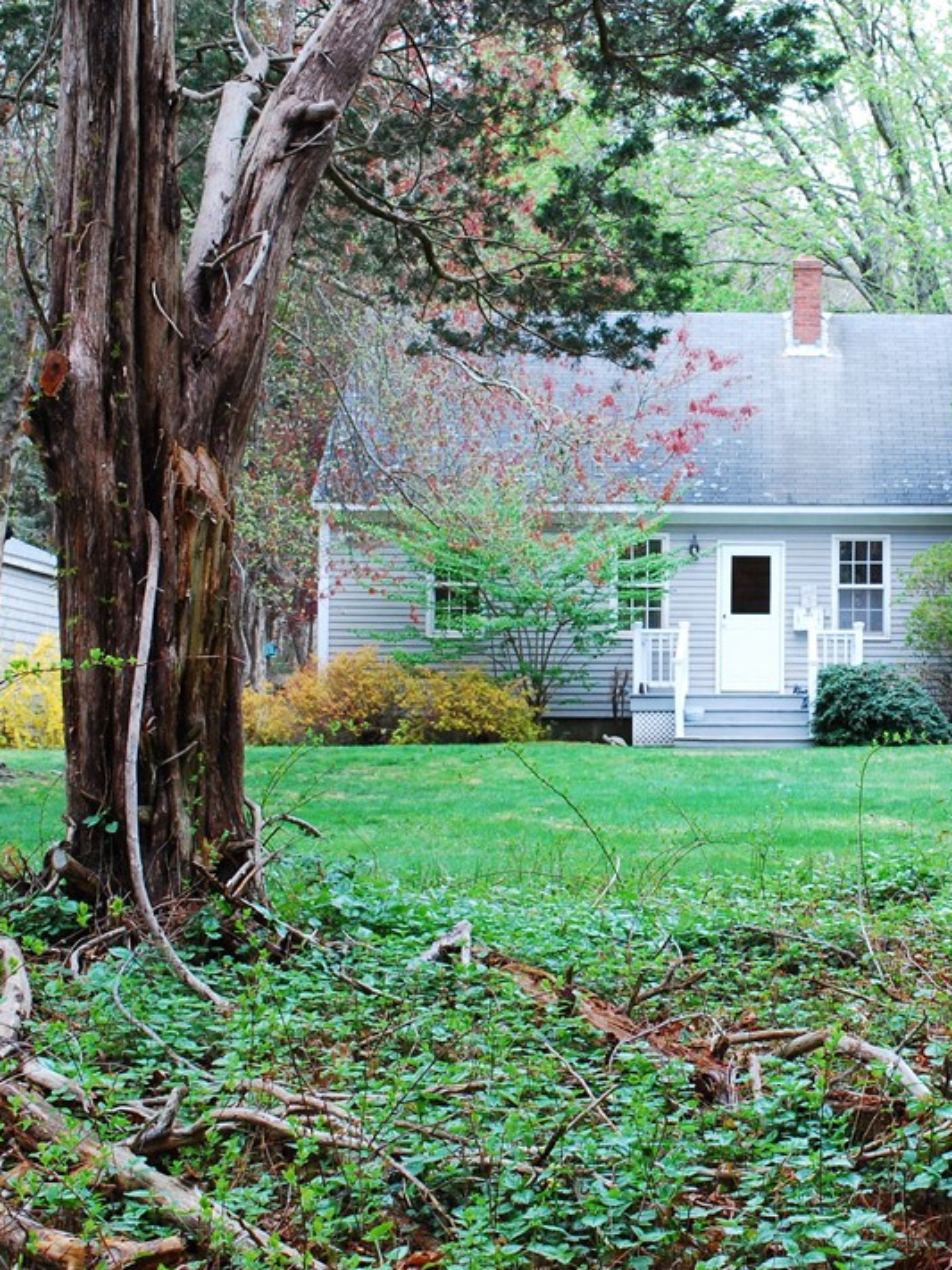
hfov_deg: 22.6
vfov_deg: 30.4
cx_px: 821
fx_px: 2338
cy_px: 638
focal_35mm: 64
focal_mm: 29
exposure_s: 1/25
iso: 400
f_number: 9
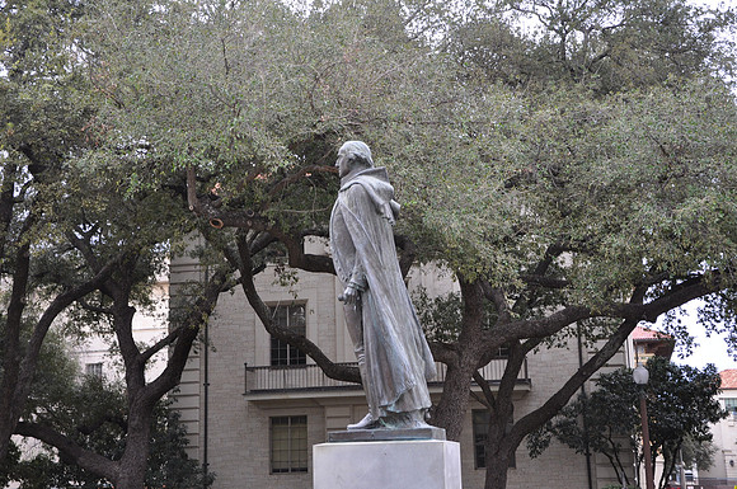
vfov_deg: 22.6
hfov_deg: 33.4
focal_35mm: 60
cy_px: 244
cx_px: 368
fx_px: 1227
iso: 450
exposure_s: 1/60
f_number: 4.5
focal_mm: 40
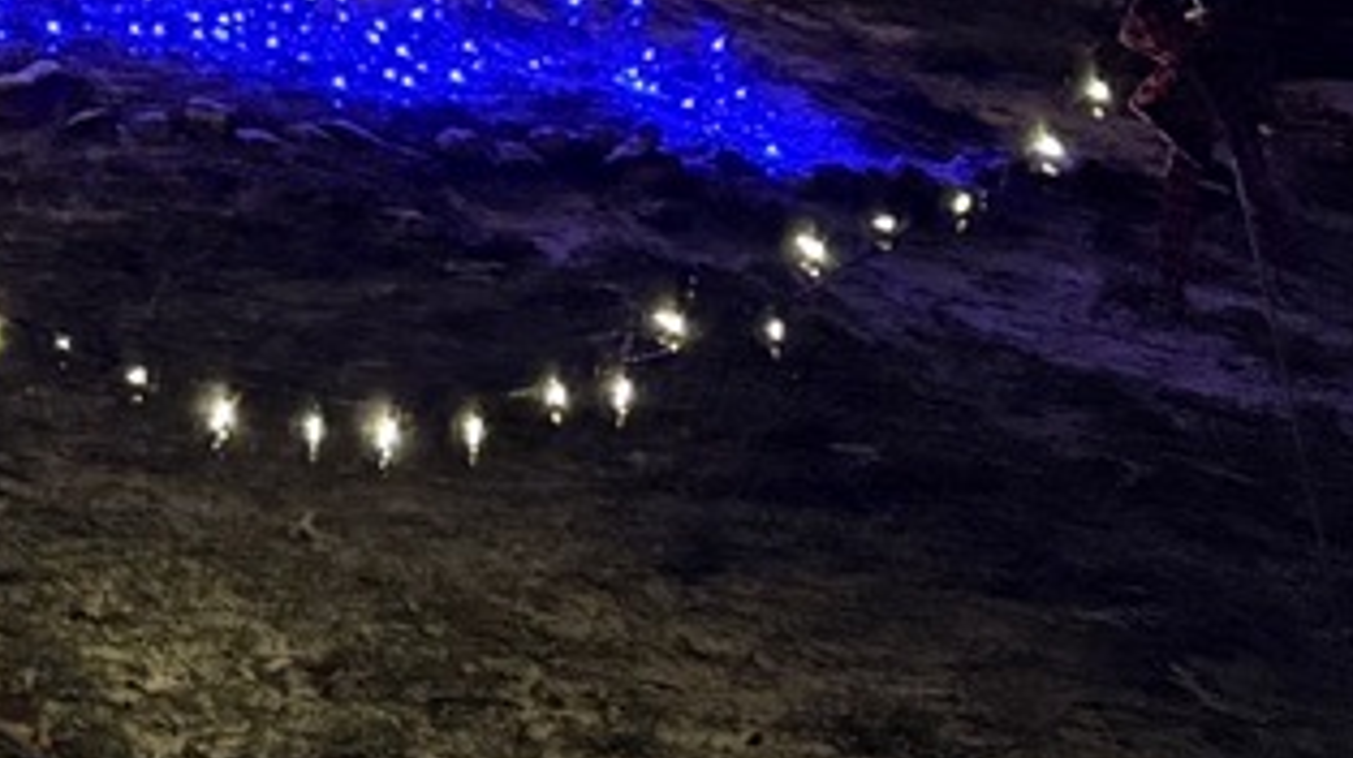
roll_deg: +0.6
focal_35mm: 125
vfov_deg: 8.9
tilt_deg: +2.6
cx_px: -961
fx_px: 4481
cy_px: -975
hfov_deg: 15.2
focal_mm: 6.76
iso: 1000
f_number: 1.78
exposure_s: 1/30
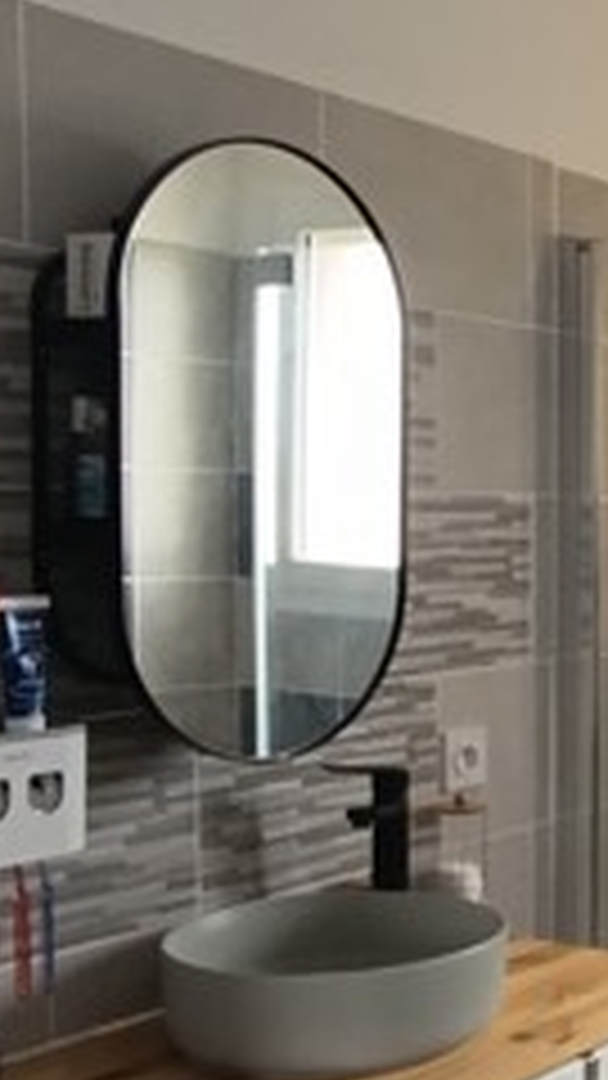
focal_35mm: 58
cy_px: 616
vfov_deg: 36.0
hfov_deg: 17.3
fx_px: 1662
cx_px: 1067
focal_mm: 1.65
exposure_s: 1/100
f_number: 2.2
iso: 200
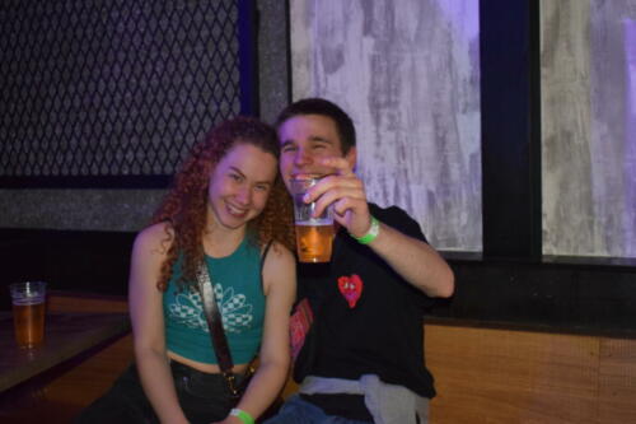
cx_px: 318
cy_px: 212
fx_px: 848
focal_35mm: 48
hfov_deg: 41.1
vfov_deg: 28.1
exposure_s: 1/60
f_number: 4.5
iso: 3200
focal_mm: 32
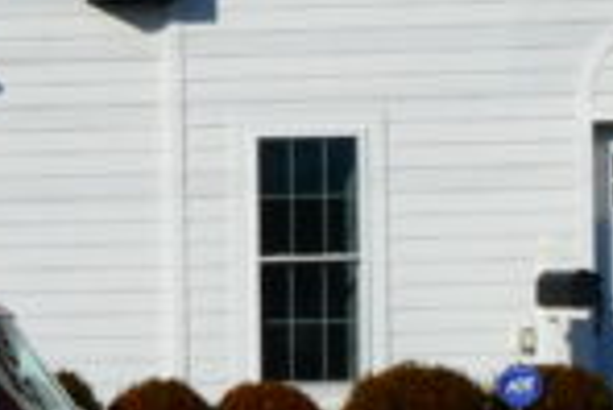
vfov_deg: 13.5
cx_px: -340
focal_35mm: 101
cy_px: 327
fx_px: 1721
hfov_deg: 17.8
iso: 80
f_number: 5.6
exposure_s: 1/1000
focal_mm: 4.3
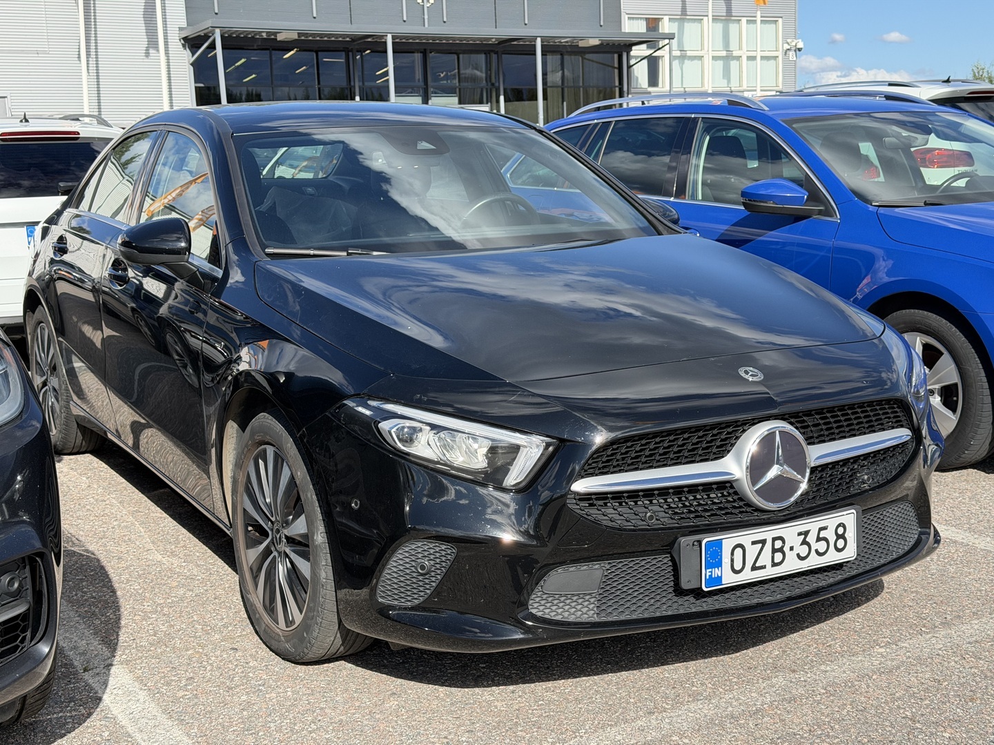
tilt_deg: -7.9
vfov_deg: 30.3
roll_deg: +1.9
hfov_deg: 39.7
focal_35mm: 48
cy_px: 372
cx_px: 497
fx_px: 1378
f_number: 1.78
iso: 80
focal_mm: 6.76
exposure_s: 1/2976
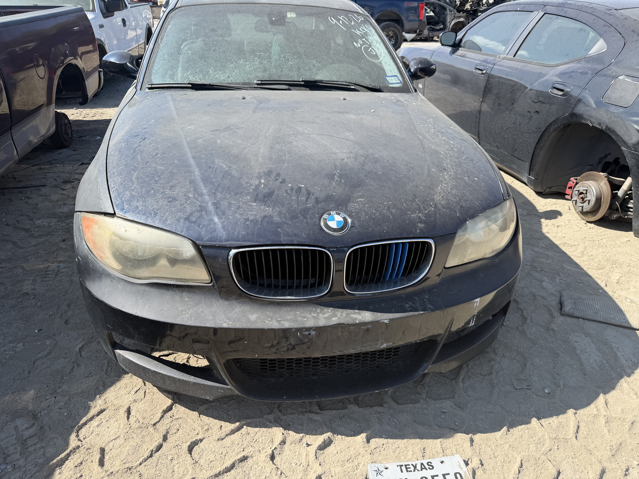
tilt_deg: -24.8
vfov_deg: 56.8
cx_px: 320
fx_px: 443
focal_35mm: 24
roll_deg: +0.5
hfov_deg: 71.6
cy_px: 240
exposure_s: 1/2053
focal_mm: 6.76
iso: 80
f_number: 1.78
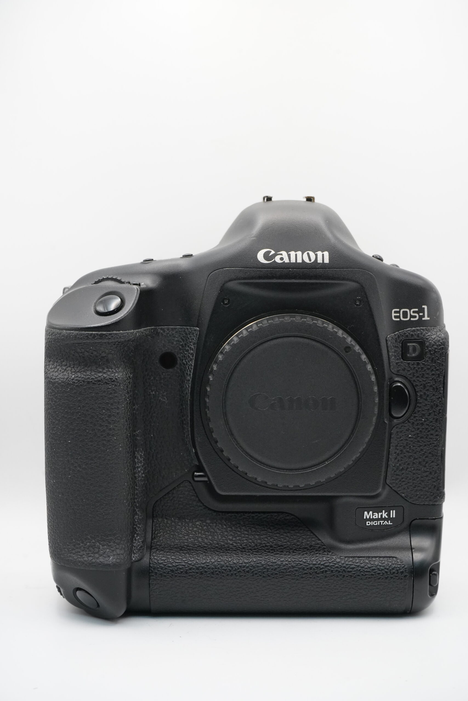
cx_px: 234
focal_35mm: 63
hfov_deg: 21.6
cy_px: 350
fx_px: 1228
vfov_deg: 31.9
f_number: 11
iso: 4000
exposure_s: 1/125
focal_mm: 63
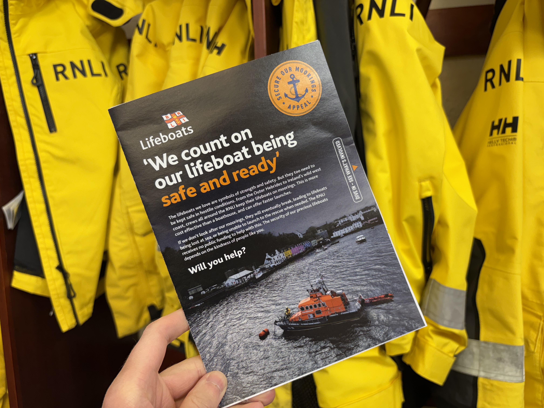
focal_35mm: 26
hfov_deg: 67.3
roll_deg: +1.8
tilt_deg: -6.2
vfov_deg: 53.1
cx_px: 272
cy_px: 204
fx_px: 409
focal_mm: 5.96
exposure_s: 1/100
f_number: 1.6
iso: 100
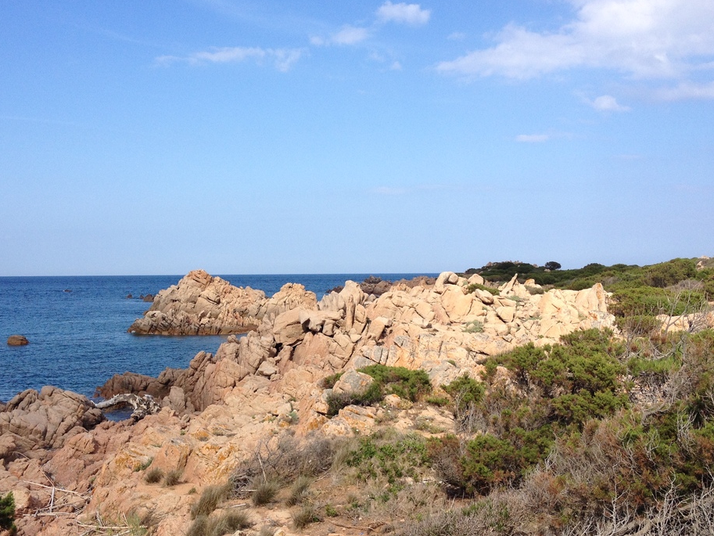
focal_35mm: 46
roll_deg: +0.8
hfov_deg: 41.2
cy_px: 272
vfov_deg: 31.5
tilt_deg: -1.5
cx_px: 318
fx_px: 949
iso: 50
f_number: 2.4
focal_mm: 4.28
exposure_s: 1/1534
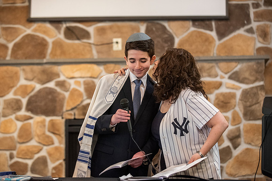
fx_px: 732
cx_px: 128
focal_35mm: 97
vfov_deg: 14.1
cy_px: 88
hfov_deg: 21.0
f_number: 2.8
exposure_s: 1/60
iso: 3200
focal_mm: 90
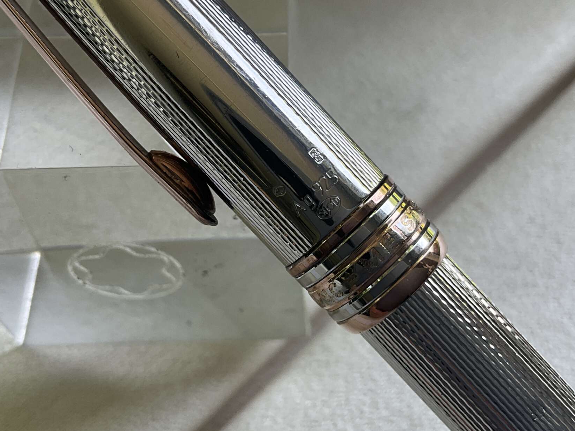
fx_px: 747
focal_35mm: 45
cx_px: 304
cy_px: 217
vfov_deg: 32.2
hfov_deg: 42.1
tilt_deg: -57.8
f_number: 1.8
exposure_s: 1/122
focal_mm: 3
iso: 25
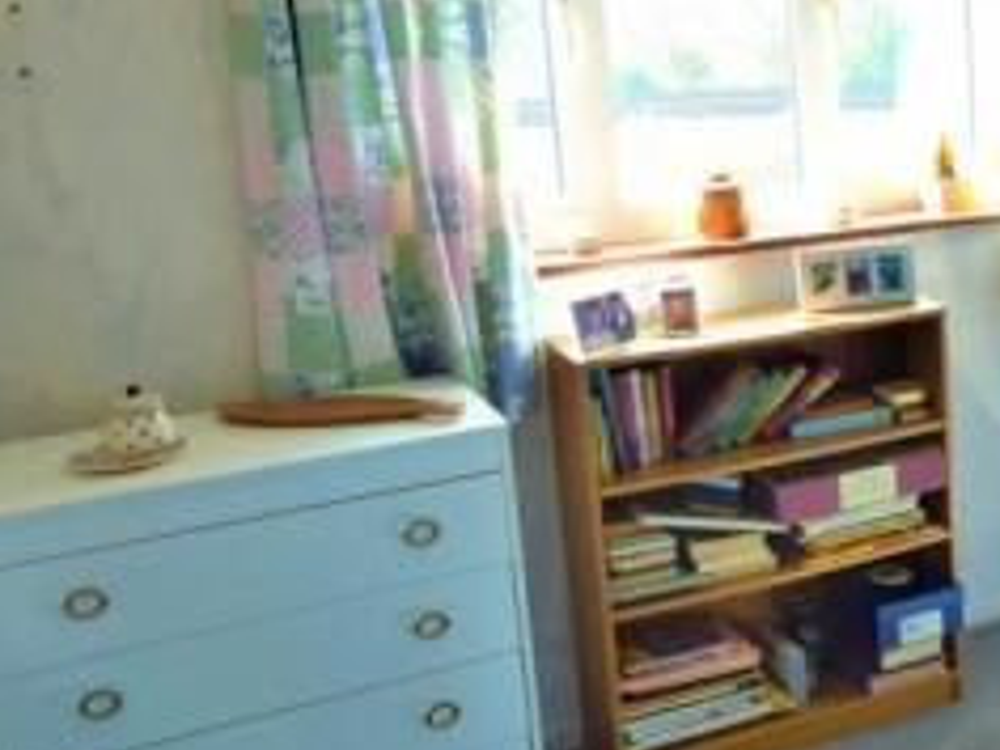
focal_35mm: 40
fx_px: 1156
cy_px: 278
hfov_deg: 38.5
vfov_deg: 35.7
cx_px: 1108
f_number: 3.5
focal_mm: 10
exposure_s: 1/125
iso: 360
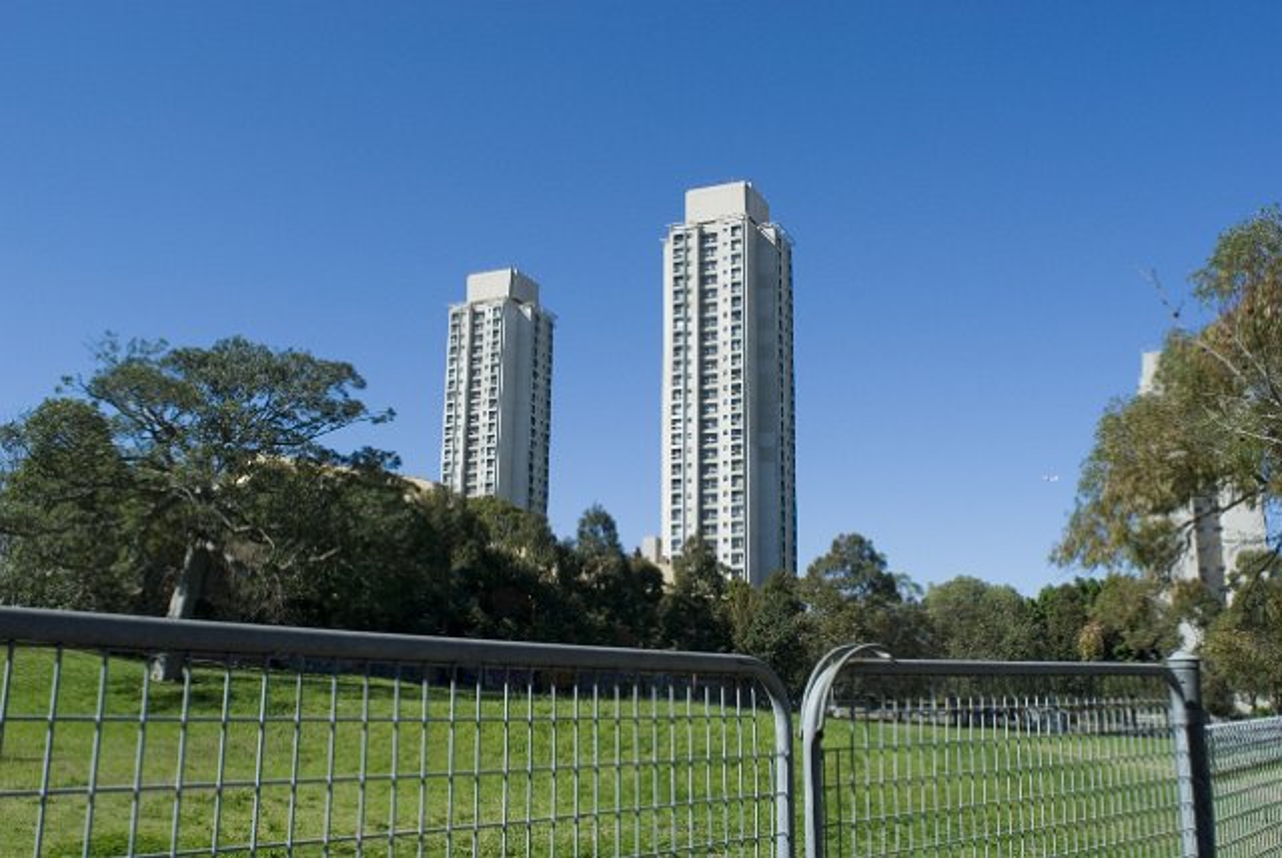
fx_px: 1069
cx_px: 641
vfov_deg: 43.7
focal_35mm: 30
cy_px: 429
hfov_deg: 61.9
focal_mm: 20
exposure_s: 1/320
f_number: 8
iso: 100
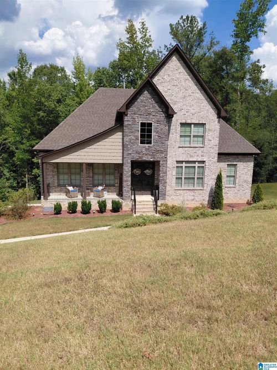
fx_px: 267
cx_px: 138
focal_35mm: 25
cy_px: 185
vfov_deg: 69.4
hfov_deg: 54.9
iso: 50
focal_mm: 4.69
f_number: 1.8
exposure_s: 1/3060
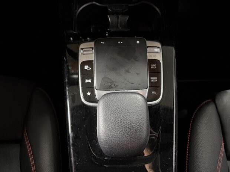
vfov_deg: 56.8
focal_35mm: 24
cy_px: 86
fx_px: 159
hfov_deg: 71.6
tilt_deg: -77.1
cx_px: 115
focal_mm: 6.76
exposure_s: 1/25
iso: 800
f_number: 1.78
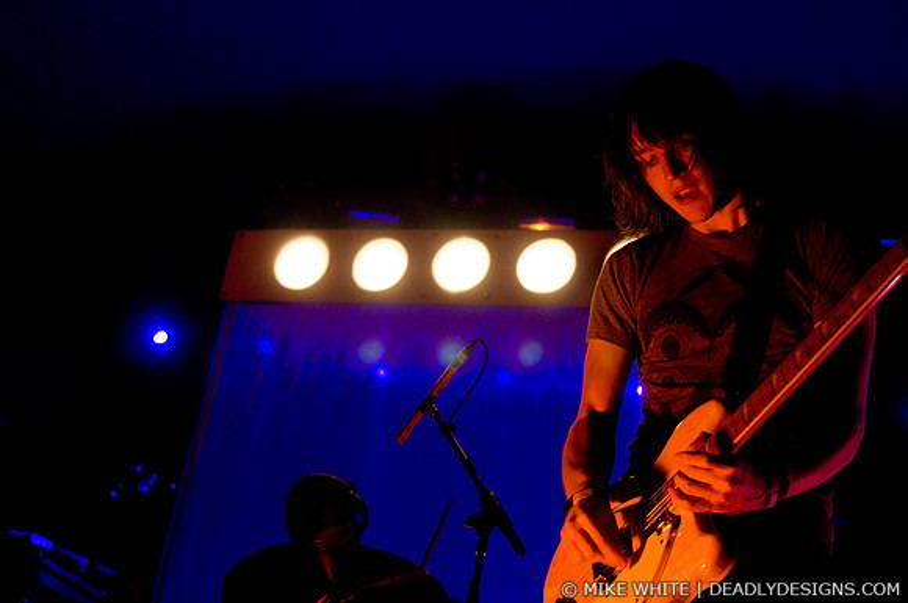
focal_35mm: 52
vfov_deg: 25.7
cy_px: 302
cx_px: 454
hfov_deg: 37.9
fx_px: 1322
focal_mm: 35
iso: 1000
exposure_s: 1/125
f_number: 2.8
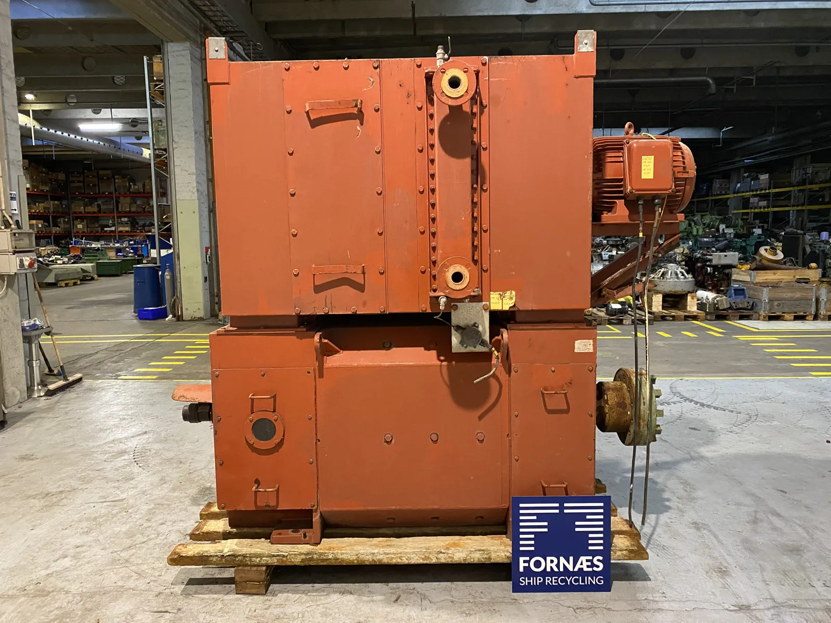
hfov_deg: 67.3
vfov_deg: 53.1
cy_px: 312
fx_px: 624
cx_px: 416
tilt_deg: -7.6
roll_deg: +0.9
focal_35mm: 26
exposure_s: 1/33
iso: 400
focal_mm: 4.25
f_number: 1.8
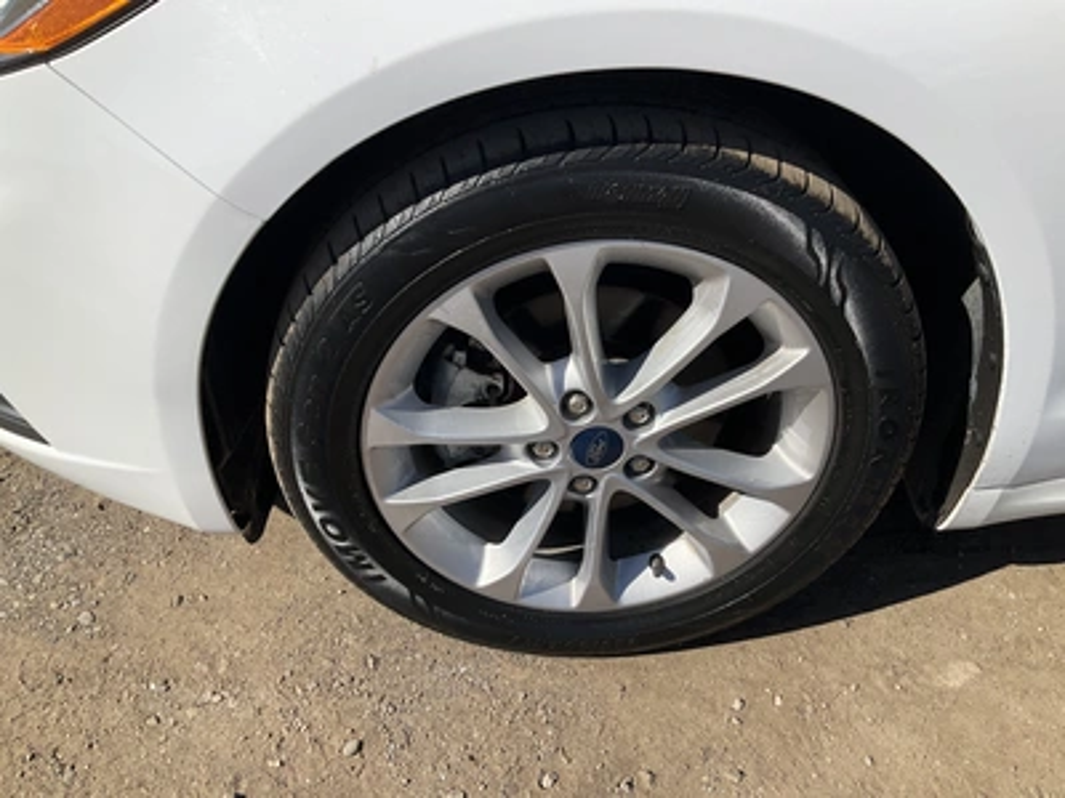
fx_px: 892
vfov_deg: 48.2
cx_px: 532
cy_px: 399
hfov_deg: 61.7
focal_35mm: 29
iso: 25
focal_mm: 3
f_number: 1.8
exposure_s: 1/2227
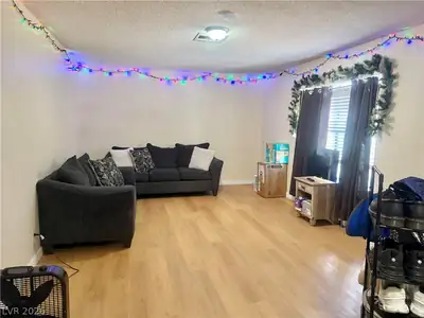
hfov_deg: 71.6
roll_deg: +0.3
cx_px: 212
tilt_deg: -6.7
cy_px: 159
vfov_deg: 56.8
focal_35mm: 24
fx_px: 294
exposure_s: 1/60
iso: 400
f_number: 1.78
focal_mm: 6.76
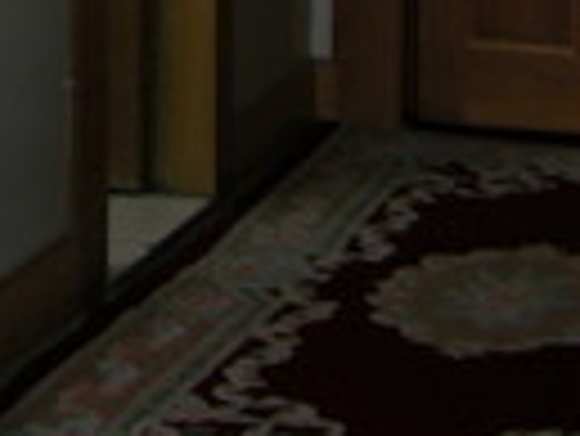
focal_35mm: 173
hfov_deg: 10.9
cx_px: -373
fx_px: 2901
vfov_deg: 7.9
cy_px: -634
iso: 100
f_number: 2.8
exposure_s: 1/7
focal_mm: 8.9
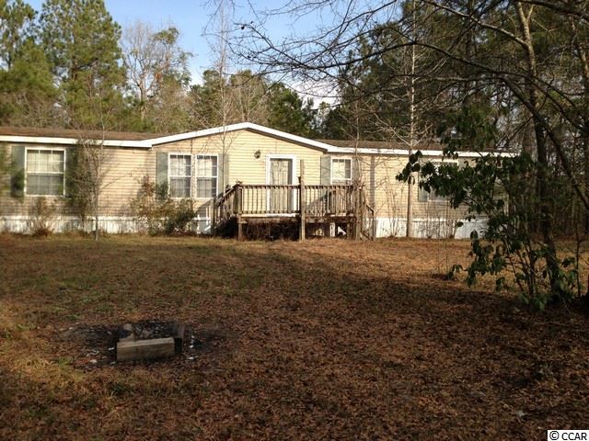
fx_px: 562
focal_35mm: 33
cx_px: 294
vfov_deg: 42.9
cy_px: 220
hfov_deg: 55.4
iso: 50
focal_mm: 4.13
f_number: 2.4
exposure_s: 1/753
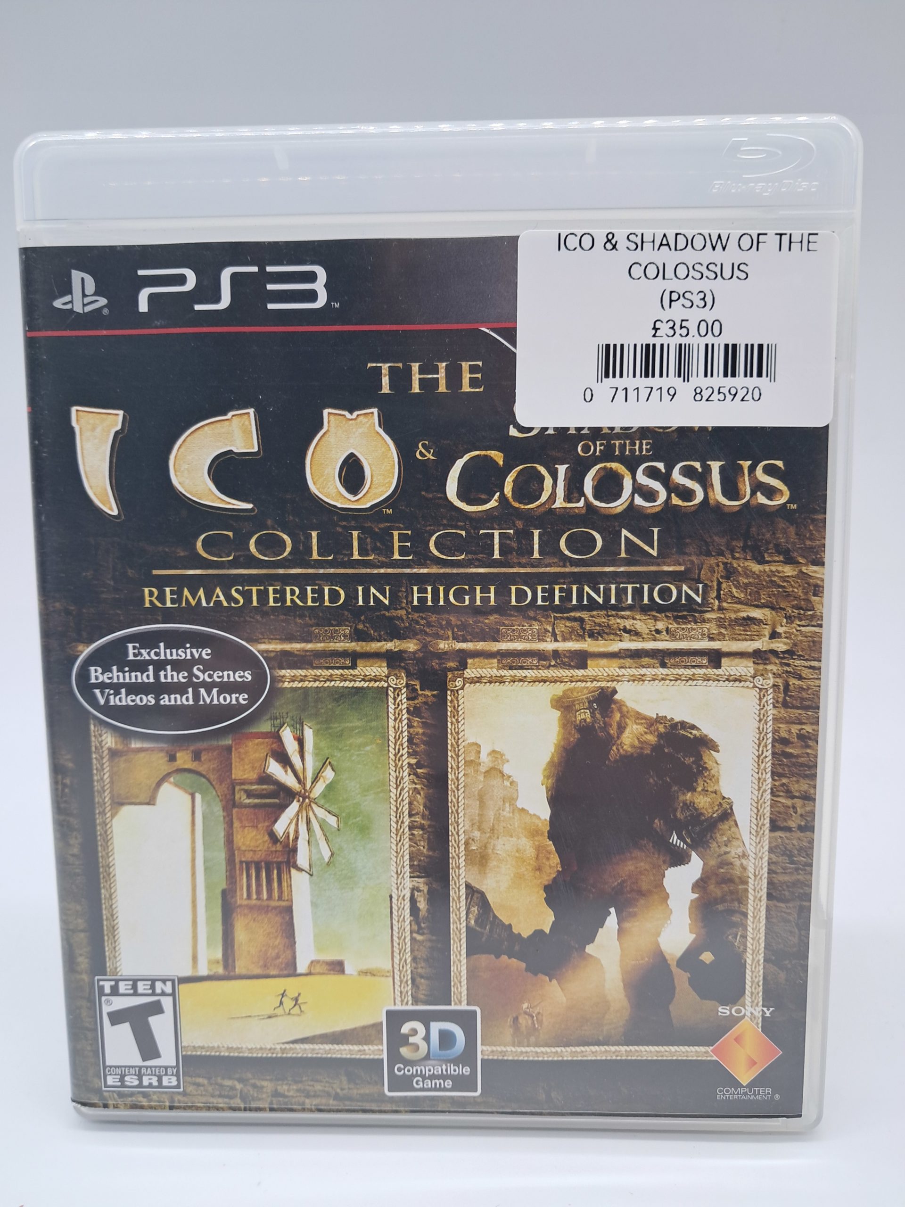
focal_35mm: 27
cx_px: 452
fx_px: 941
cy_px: 604
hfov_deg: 51.4
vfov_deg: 65.3
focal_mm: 4
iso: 64
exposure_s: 1/50
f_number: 1.8
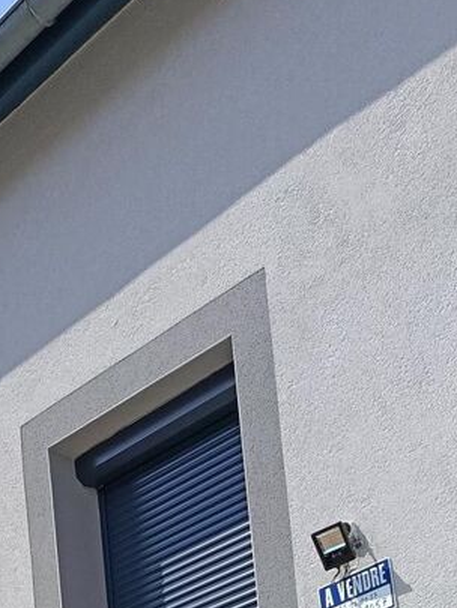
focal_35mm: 79
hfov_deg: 17.9
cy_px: 885
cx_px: -66
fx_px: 1390
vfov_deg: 21.2
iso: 52
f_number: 1.7
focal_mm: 5.24
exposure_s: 1/636
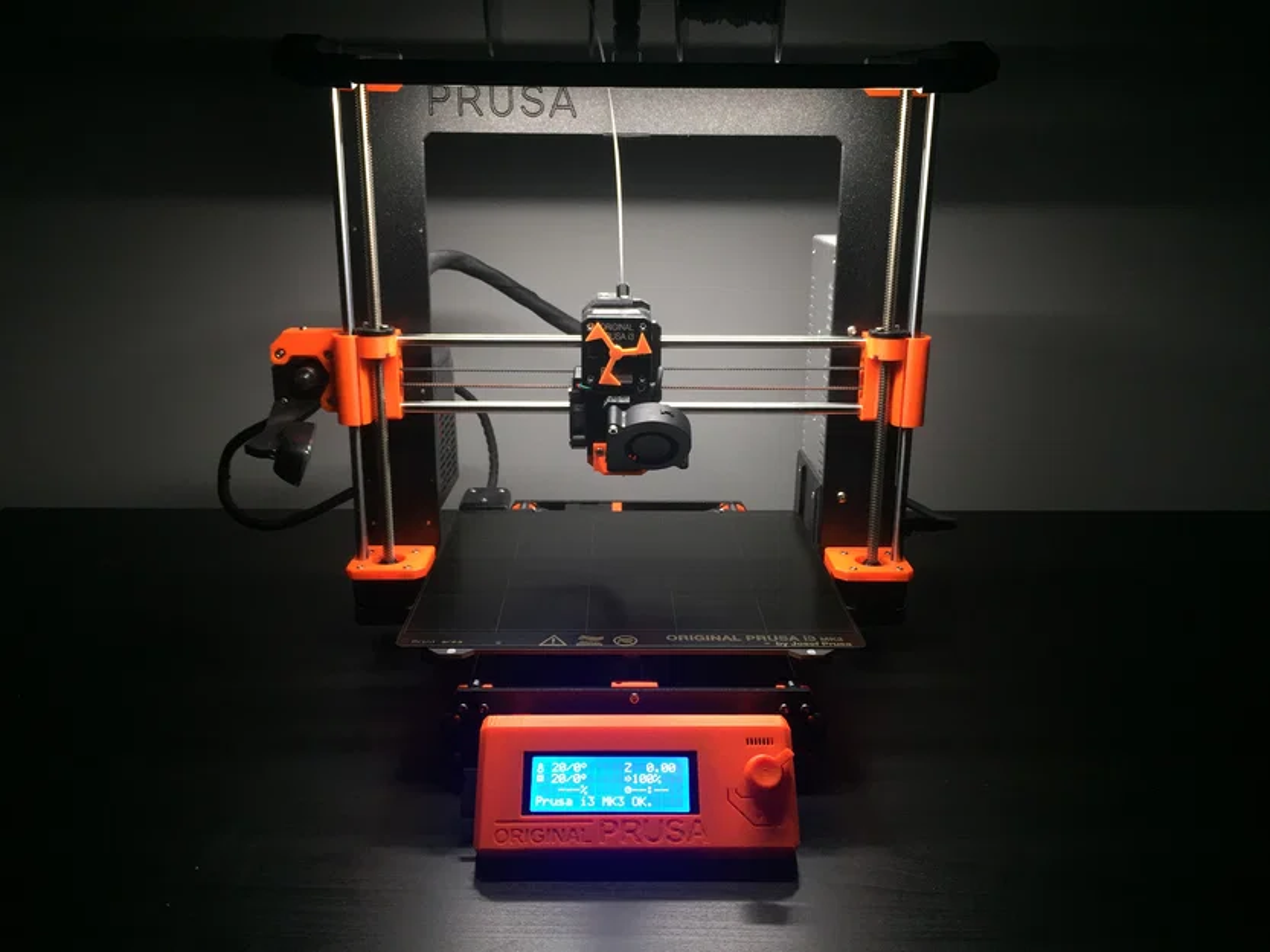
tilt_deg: -16.8
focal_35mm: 29
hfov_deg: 61.7
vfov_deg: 48.2
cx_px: 635
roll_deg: -1.0
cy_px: 476
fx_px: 1064
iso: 100
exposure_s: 1/30
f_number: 2.2
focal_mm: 4.15
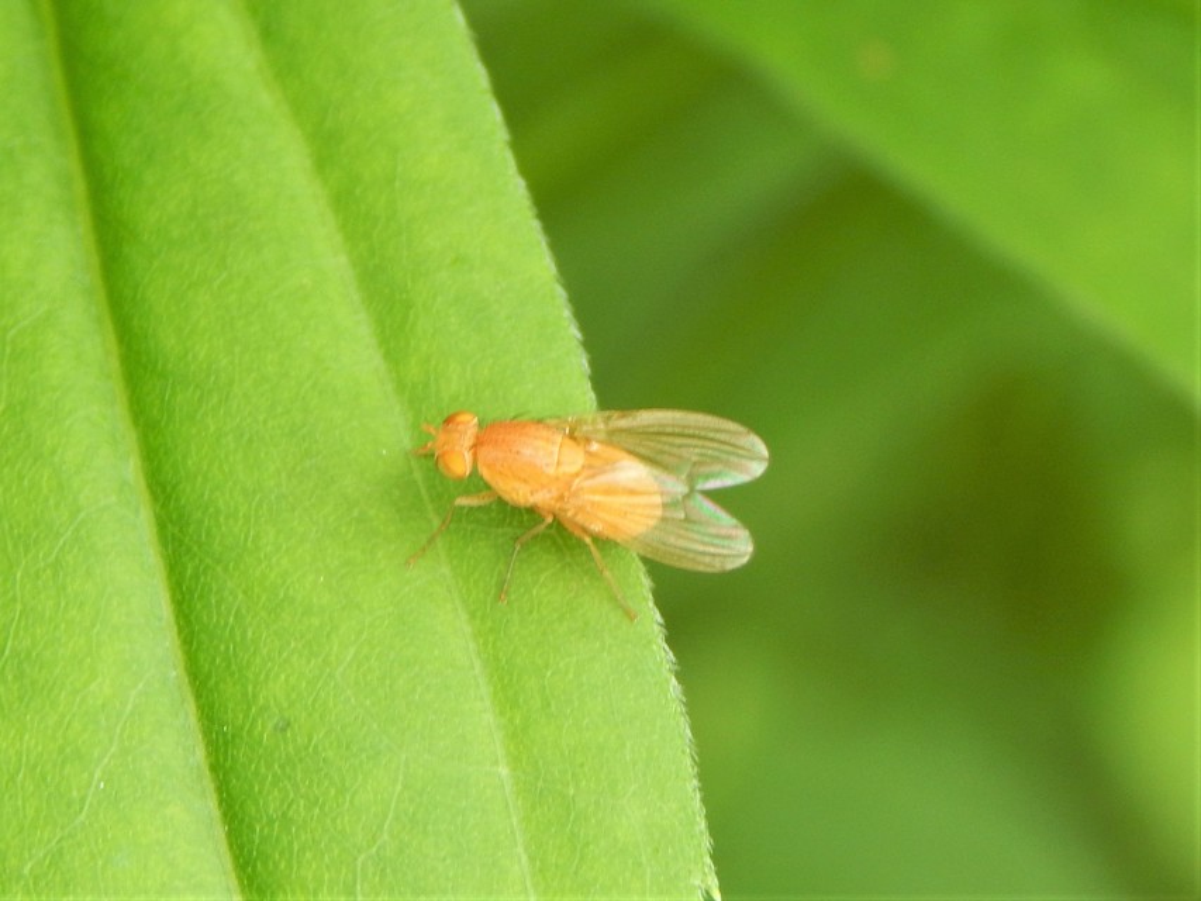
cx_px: 600
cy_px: 450
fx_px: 5552
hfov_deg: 12.3
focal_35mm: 160
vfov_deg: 9.3
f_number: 5.1
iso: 160
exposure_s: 1/30
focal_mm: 28.7
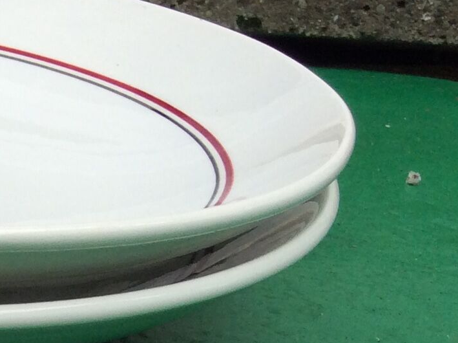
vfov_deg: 12.1
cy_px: 486
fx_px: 1546
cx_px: -311
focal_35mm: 117
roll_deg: +0.5
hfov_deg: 15.1
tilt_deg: -31.2
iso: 32
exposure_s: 1/622
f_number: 2.4
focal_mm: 3.3
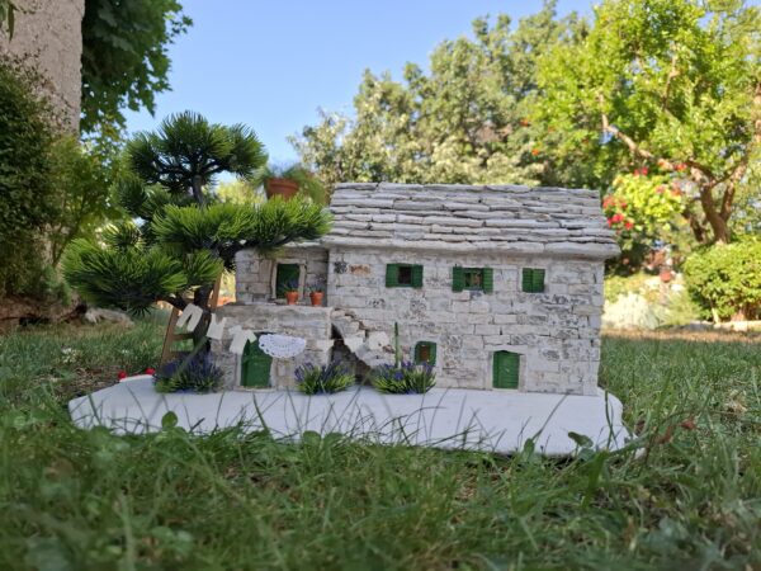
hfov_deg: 73.9
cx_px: 380
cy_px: 286
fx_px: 506
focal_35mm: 23
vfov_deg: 58.9
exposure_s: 1/629
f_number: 1.8
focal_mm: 5.54
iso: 50
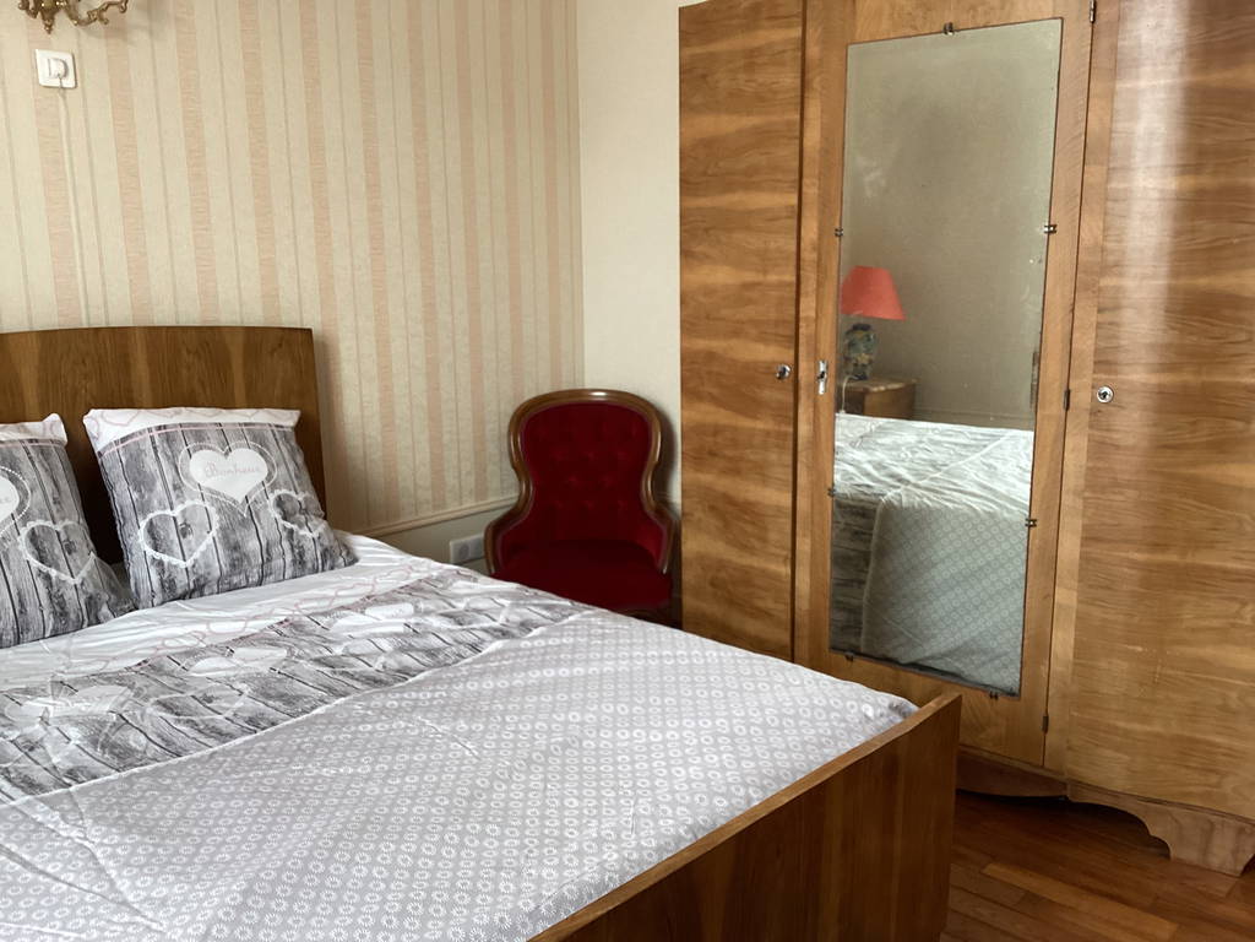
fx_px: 1124
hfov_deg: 58.4
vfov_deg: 45.4
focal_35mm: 31
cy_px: 471
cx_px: 628
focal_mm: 3.3
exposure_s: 1/60
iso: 100
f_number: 2.4
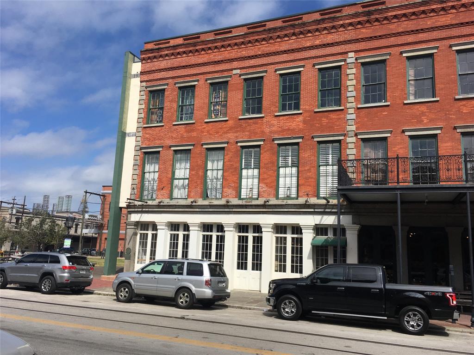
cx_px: 237
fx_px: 397
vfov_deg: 48.2
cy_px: 178
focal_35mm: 29
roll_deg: -3.0
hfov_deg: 61.7
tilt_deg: +10.3
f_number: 2.2
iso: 25
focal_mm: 4.15
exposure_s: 1/2849
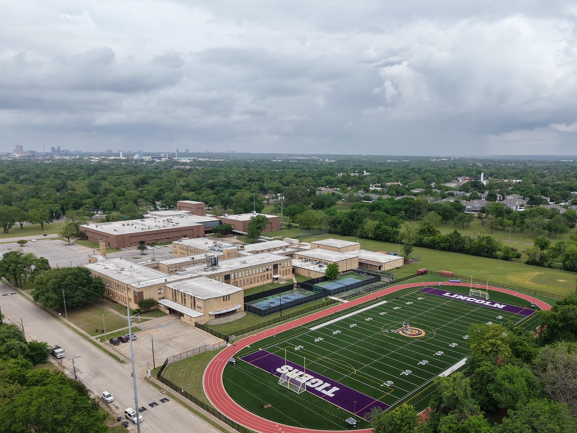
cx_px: 319
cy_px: 259
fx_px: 483
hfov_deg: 61.5
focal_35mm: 29
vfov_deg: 47.9
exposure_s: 1/6000
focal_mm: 8.67
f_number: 1.8
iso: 220
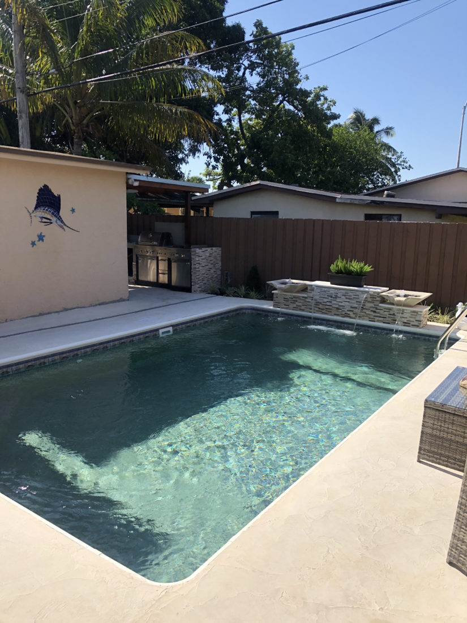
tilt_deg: -6.7
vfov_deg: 63.4
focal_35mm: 28
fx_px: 504
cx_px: 234
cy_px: 312
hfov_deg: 49.7
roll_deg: -2.7
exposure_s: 1/1715
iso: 20
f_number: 1.8
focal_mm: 4
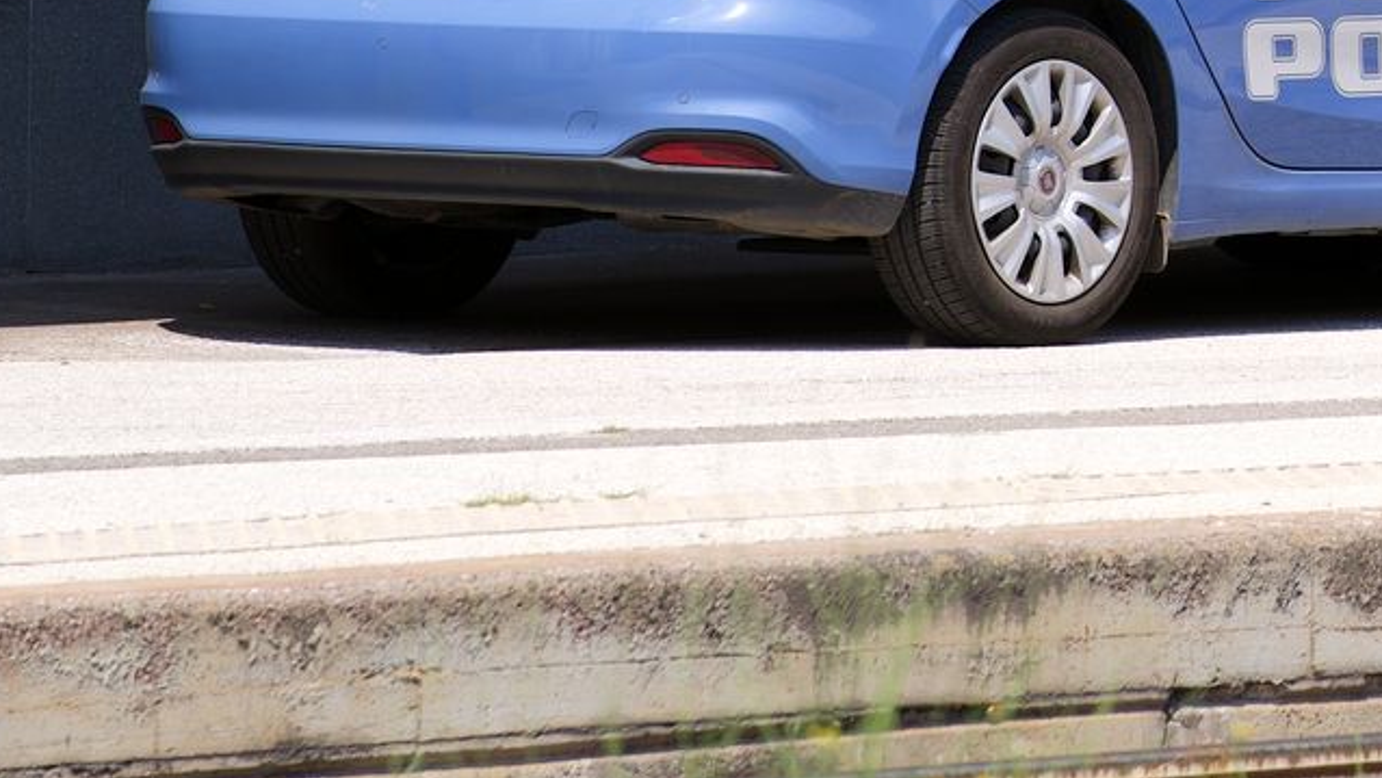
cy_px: -375
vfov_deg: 2.1
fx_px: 21439
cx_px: 1959
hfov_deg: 3.7
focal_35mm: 585
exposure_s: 1/500
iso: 100
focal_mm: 168
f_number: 4.5
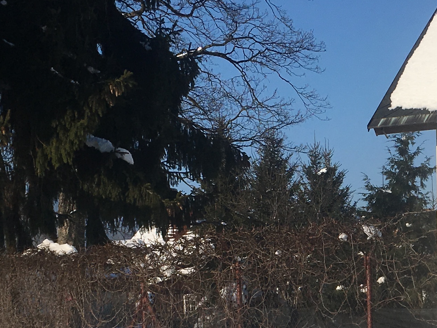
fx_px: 1174
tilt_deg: -2.7
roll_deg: +0.8
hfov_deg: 20.2
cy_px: 334
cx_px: 464
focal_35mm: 93
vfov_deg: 15.6
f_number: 2.2
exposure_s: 1/3846
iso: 25
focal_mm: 4.15
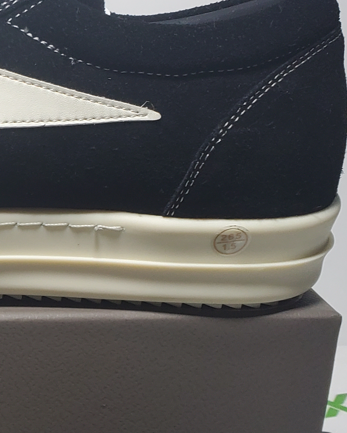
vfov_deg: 20.8
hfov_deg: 16.1
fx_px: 1155
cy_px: 391
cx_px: -114
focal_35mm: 90
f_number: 2.4
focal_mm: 4.3
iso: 50
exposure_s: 1/158
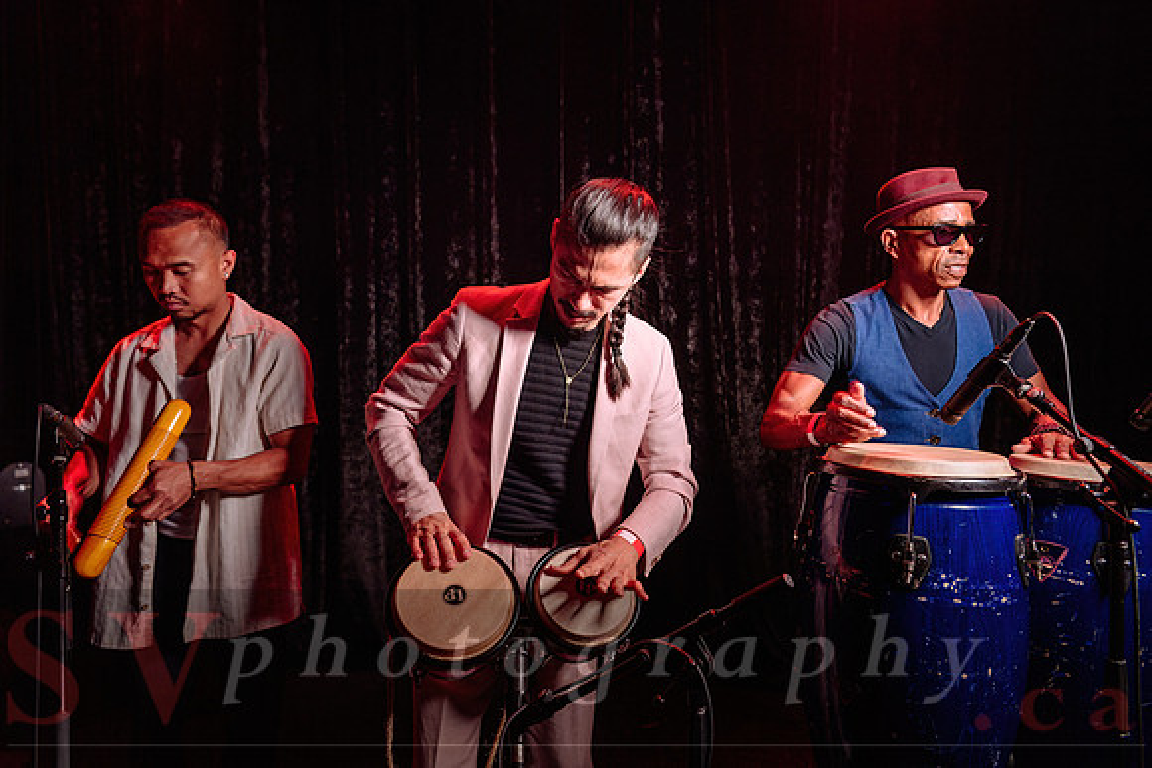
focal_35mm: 24
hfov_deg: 73.7
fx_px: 768
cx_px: 576
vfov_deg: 53.2
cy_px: 384
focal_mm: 24
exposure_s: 1/100
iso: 500
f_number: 3.2
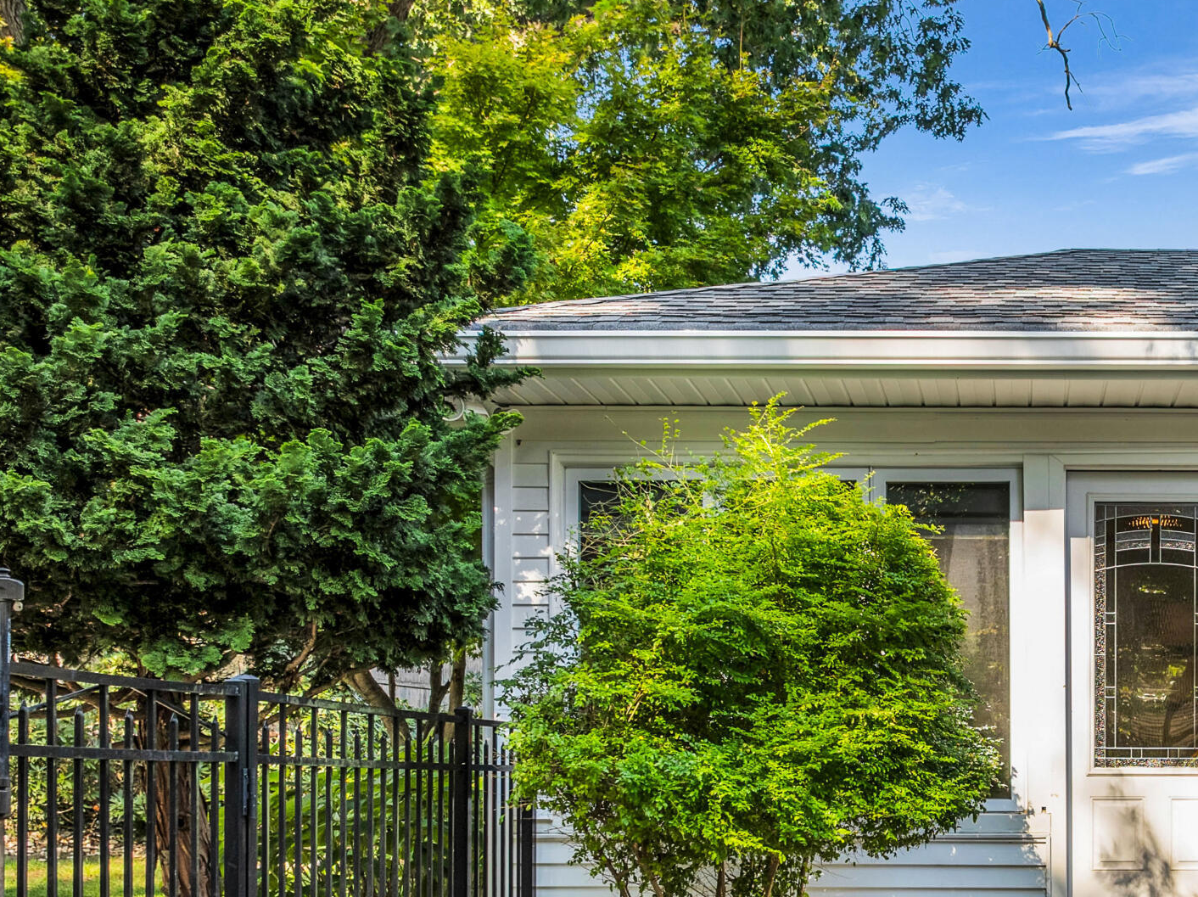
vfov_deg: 27.6
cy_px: 798
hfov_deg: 35.3
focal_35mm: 51
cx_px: 1080
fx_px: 1764
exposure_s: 1/30
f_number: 2.8
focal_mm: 12.29
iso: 120
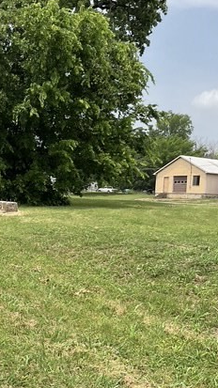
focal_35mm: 49
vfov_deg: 42.0
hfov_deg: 23.4
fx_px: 504
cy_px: 225
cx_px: -1
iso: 16
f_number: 1.8
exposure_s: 1/1195
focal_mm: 3
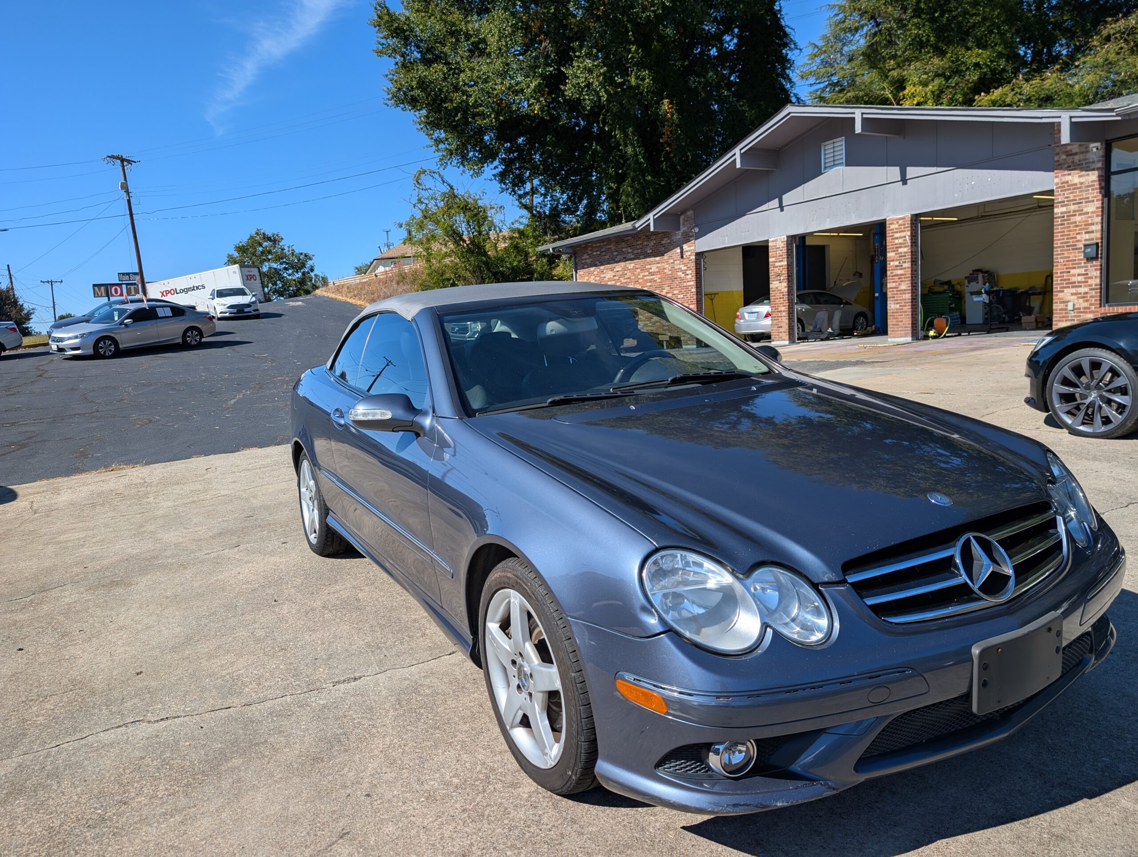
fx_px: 790
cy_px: 428
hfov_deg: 71.5
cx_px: 569
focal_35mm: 24
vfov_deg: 56.9
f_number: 1.68
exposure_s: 1/980
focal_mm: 6.9
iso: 20
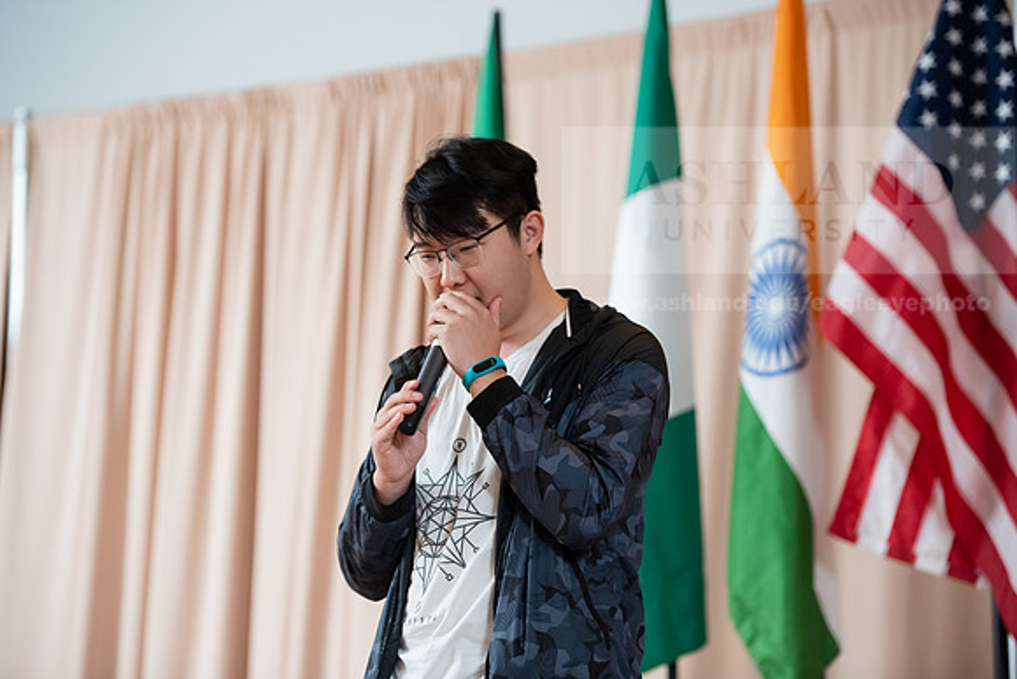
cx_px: 508
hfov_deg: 17.6
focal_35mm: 116
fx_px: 3278
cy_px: 340
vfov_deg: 11.8
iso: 2000
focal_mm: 116
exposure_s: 1/200
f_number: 3.2
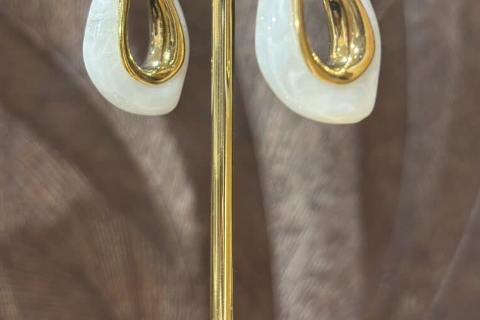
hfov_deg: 27.7
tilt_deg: +1.3
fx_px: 973
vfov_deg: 18.4
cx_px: 242
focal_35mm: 73
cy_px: 45
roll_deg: -0.4
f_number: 1.6
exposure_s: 1/50
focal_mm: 5.96
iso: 40
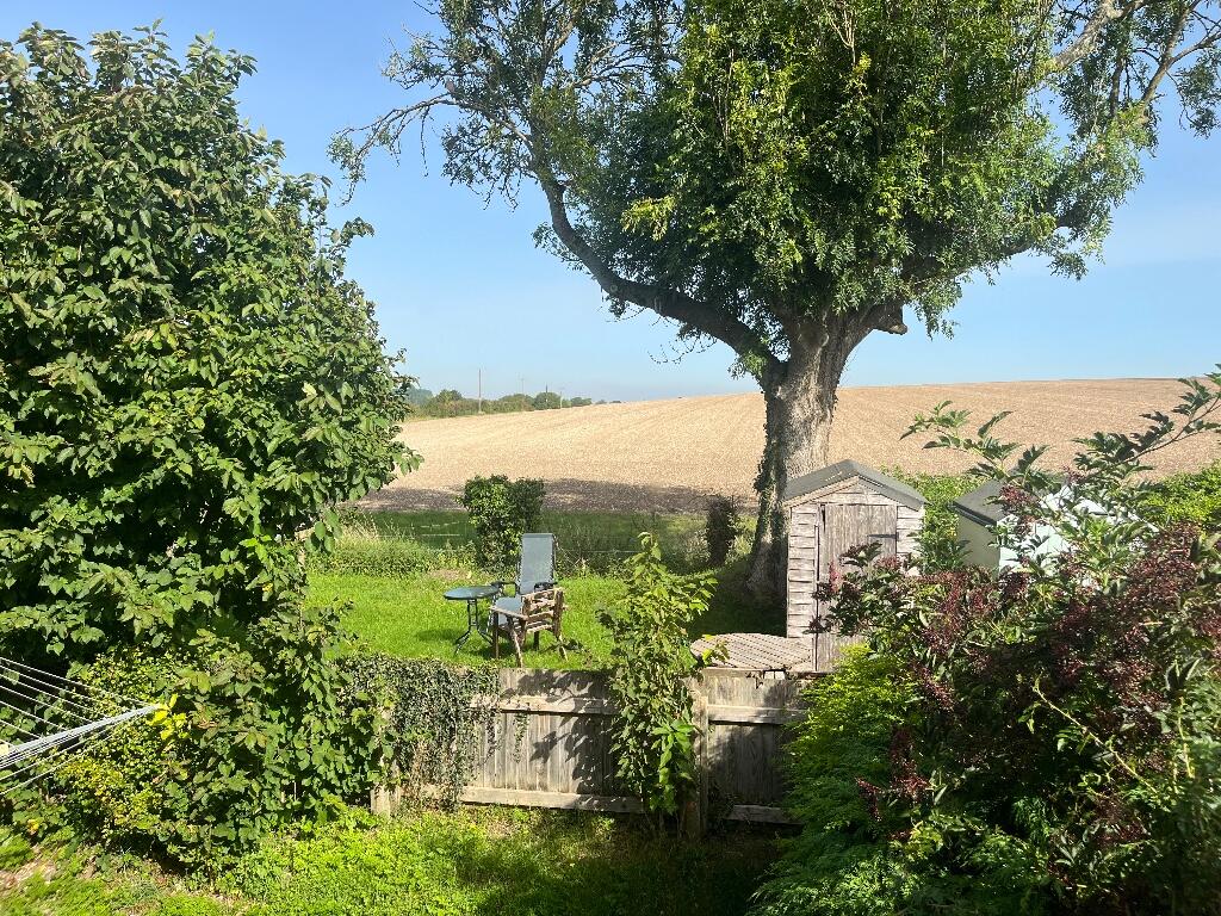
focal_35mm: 26
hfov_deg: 67.3
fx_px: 917
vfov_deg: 53.1
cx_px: 610
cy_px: 458
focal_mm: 5.1
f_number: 1.6
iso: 50
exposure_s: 1/1721
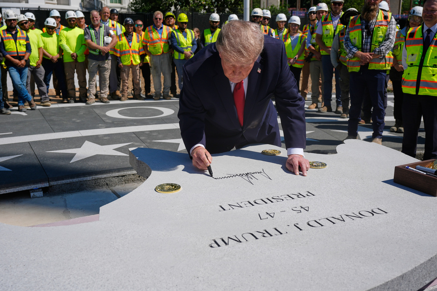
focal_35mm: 34
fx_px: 413
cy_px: 146
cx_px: 218
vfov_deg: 38.9
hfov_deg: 55.8
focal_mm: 34
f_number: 5.6
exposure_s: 1/2500
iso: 200
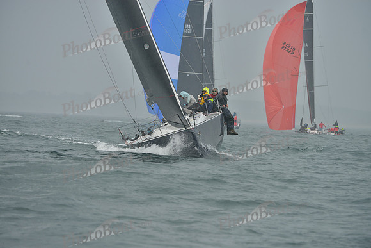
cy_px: 124
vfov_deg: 6.2
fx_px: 2268
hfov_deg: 9.4
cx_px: 186
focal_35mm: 220
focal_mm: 220
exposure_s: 1/800
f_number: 5
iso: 280
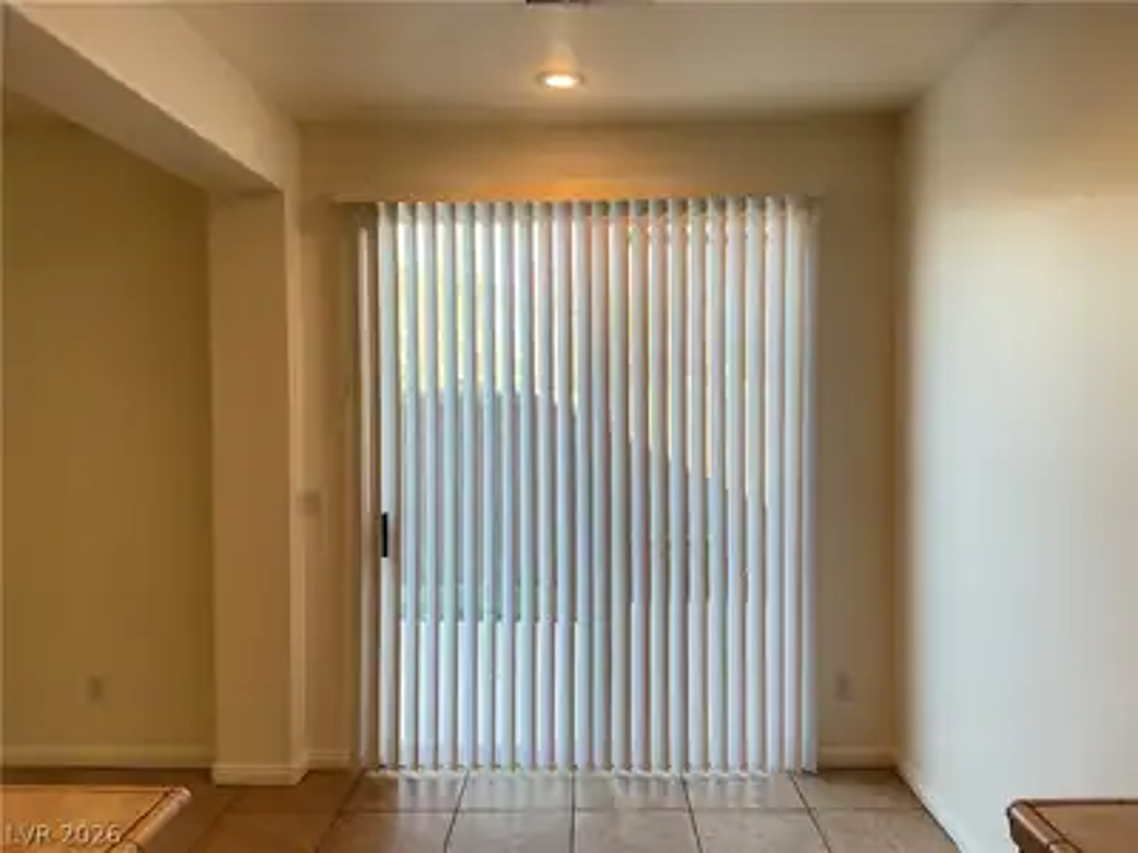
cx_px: 569
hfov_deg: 61.7
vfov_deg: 48.2
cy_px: 426
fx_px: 953
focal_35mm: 29
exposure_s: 1/60
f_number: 1.8
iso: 50
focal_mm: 3
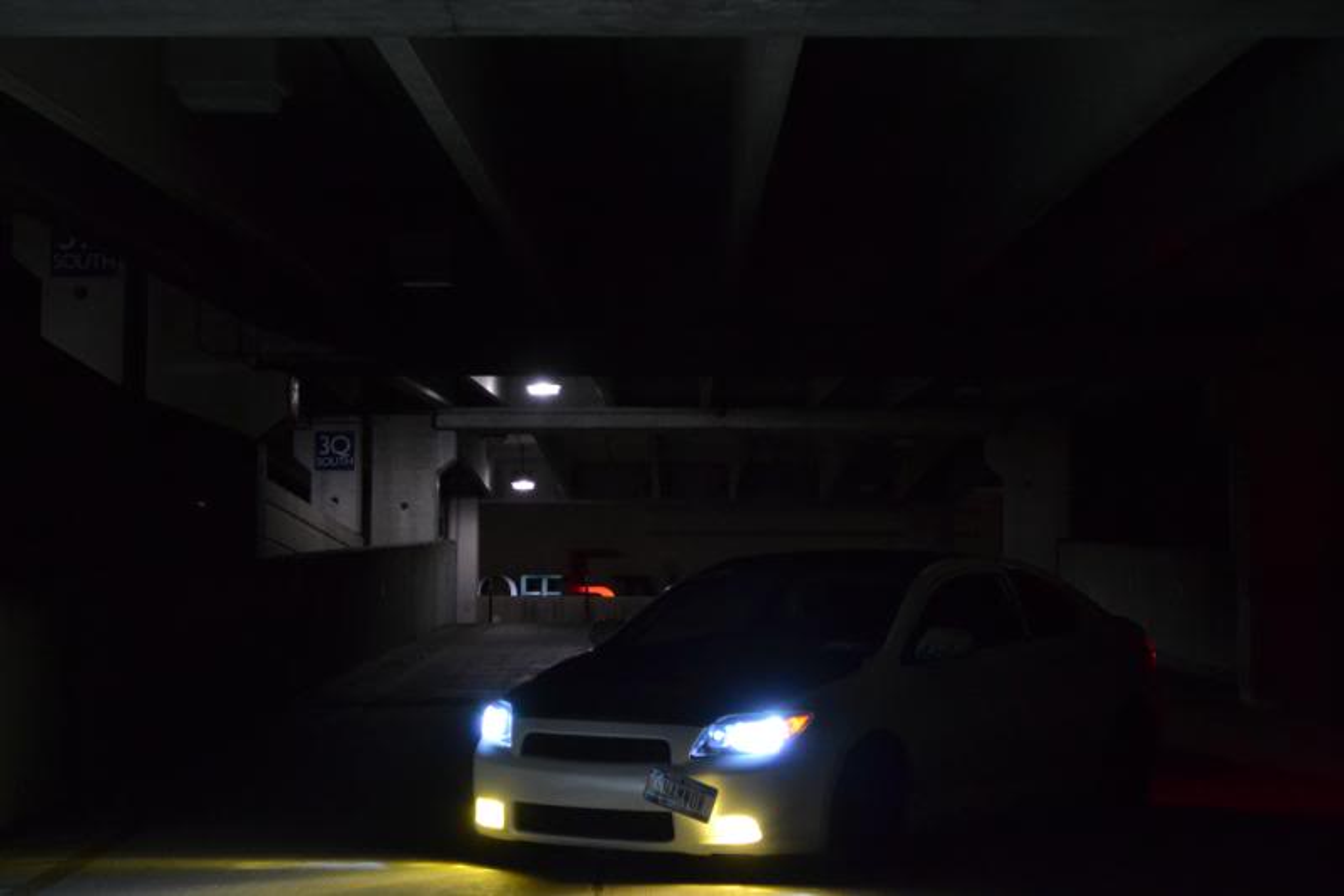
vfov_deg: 16.5
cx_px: 672
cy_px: 448
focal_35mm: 82
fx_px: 3079
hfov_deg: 24.6
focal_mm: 55
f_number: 5.6
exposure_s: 1/30
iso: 1600
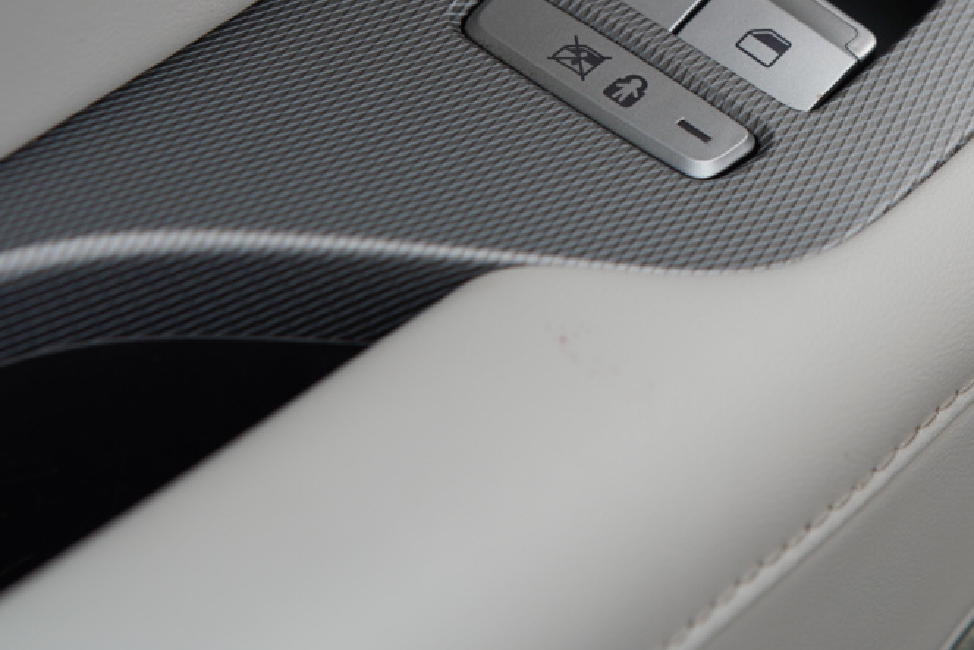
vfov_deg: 6.6
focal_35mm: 207
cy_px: -139
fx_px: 5601
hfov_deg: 9.9
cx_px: 918
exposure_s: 1/200
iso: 100
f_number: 4.5
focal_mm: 85
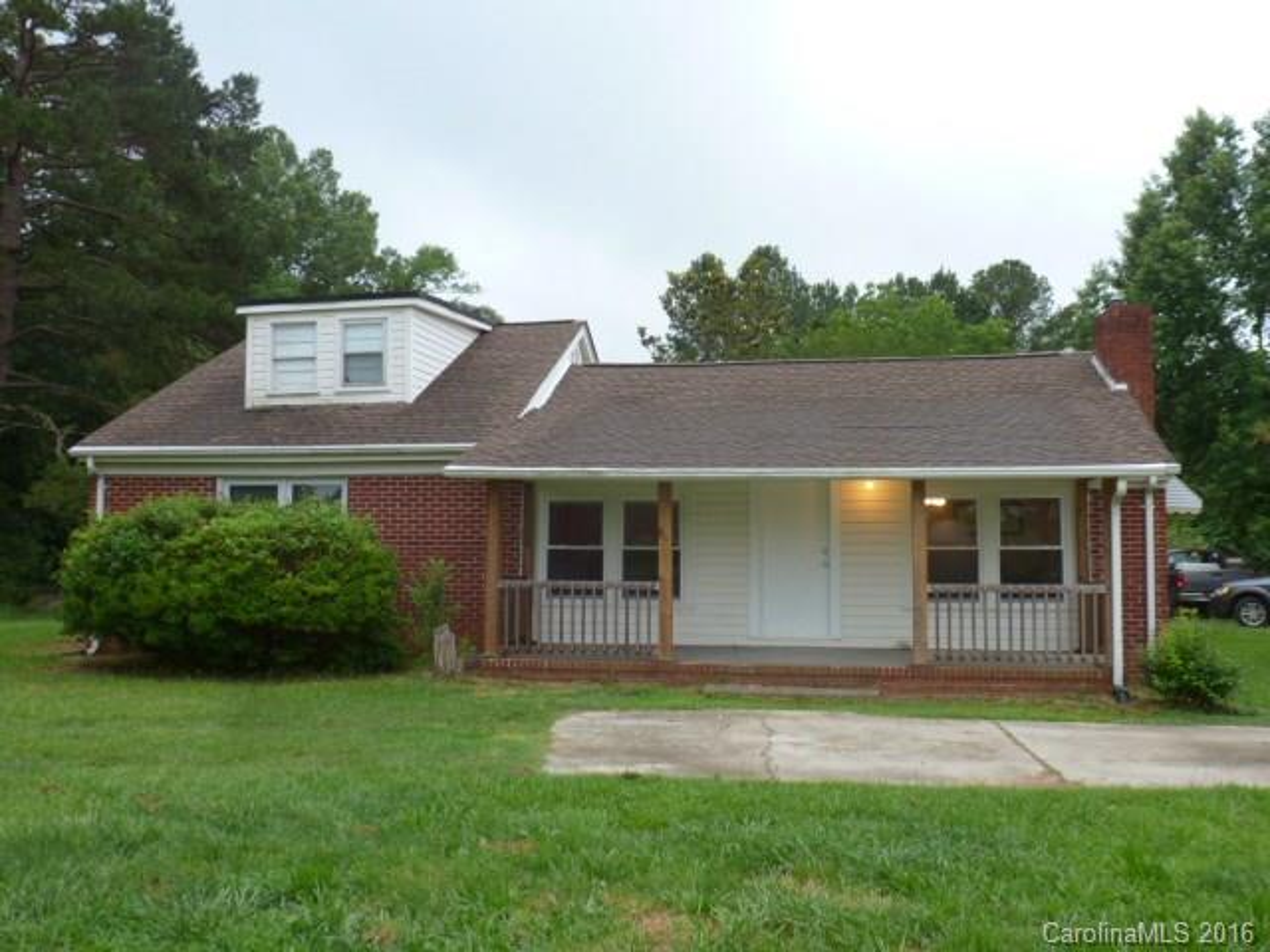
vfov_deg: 46.8
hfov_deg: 60.0
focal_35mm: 30
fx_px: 1101
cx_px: 635
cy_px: 476
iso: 125
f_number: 3.5
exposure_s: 1/60
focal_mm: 5.4
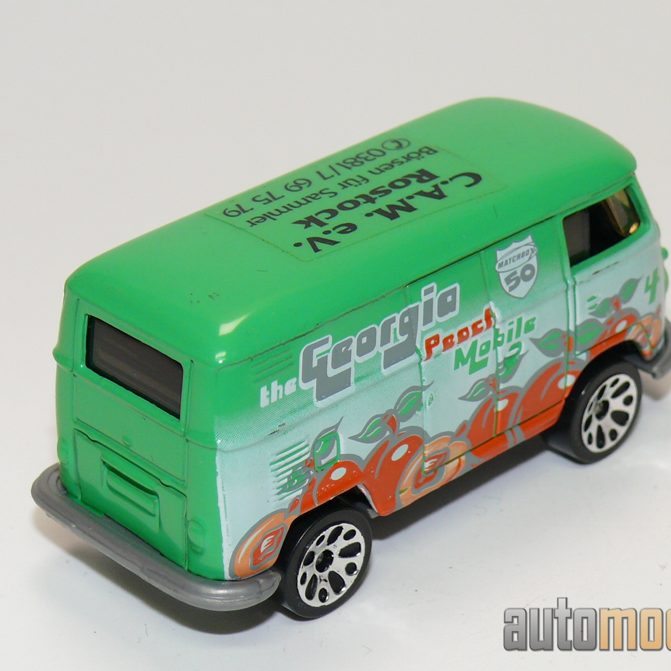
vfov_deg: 14.4
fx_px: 2654
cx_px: 374
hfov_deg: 14.4
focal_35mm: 121
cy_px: 334
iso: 100
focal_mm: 13.3
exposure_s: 1/30
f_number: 4
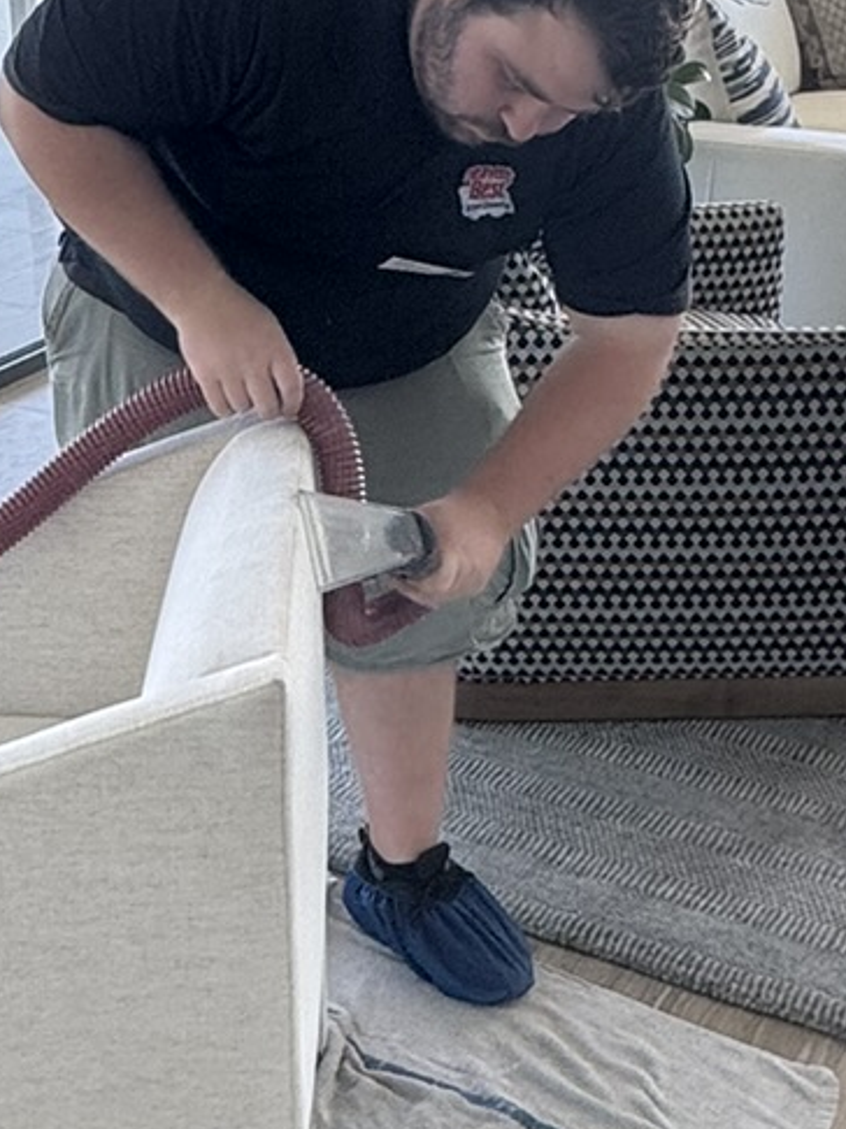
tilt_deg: -24.1
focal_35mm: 59
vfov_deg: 32.7
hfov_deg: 24.7
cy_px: 513
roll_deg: +1.6
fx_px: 1924
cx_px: 337
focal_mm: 2.22
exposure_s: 1/99
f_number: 2.2
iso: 64
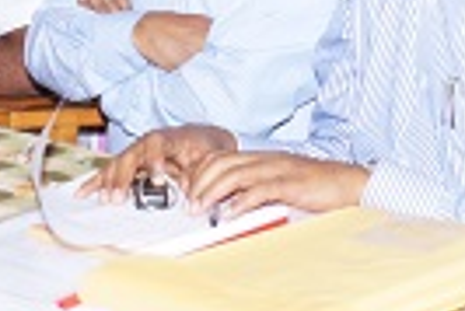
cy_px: -49
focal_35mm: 162
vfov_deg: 8.4
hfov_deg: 12.7
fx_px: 2095
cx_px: 203
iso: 400
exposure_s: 1/125
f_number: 6.3
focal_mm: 20
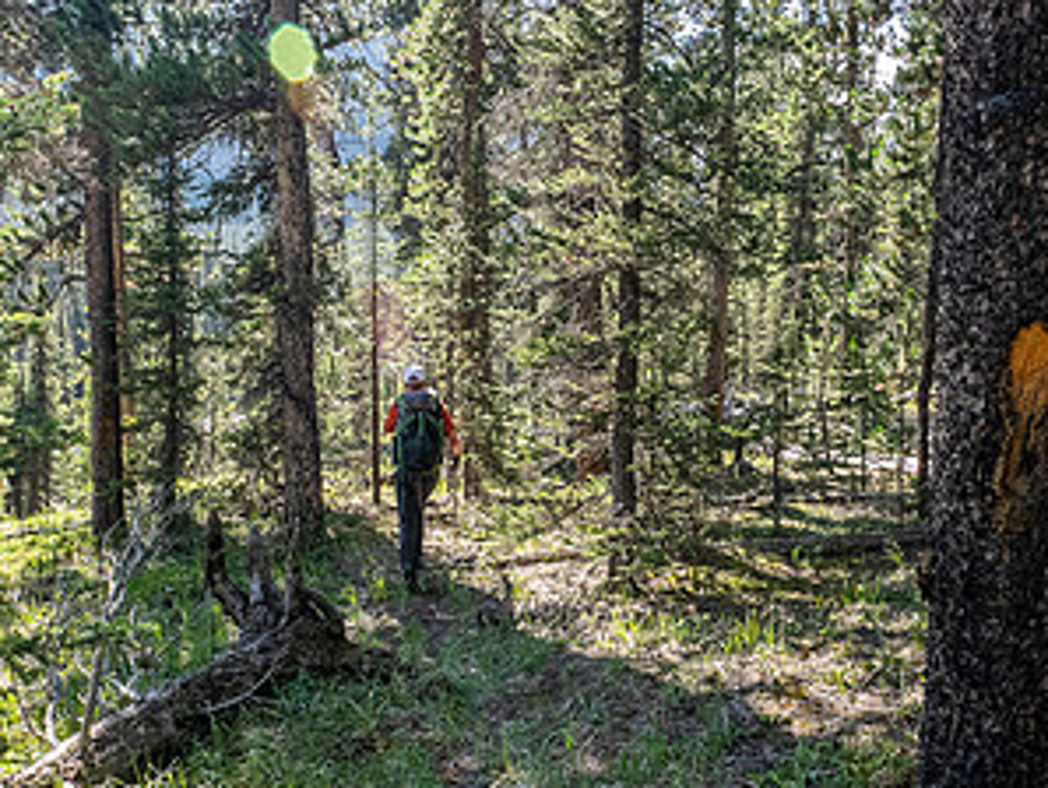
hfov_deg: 52.3
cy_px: 466
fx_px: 1060
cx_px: 426
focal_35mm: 35
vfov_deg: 40.6
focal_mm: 9
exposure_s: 1/60
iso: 800
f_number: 8
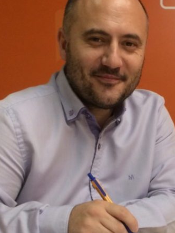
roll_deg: +0.3
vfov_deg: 28.3
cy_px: 190
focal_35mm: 67
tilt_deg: -6.8
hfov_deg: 21.7
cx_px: 133
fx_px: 452
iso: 160
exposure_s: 1/33
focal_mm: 4.15
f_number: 2.2
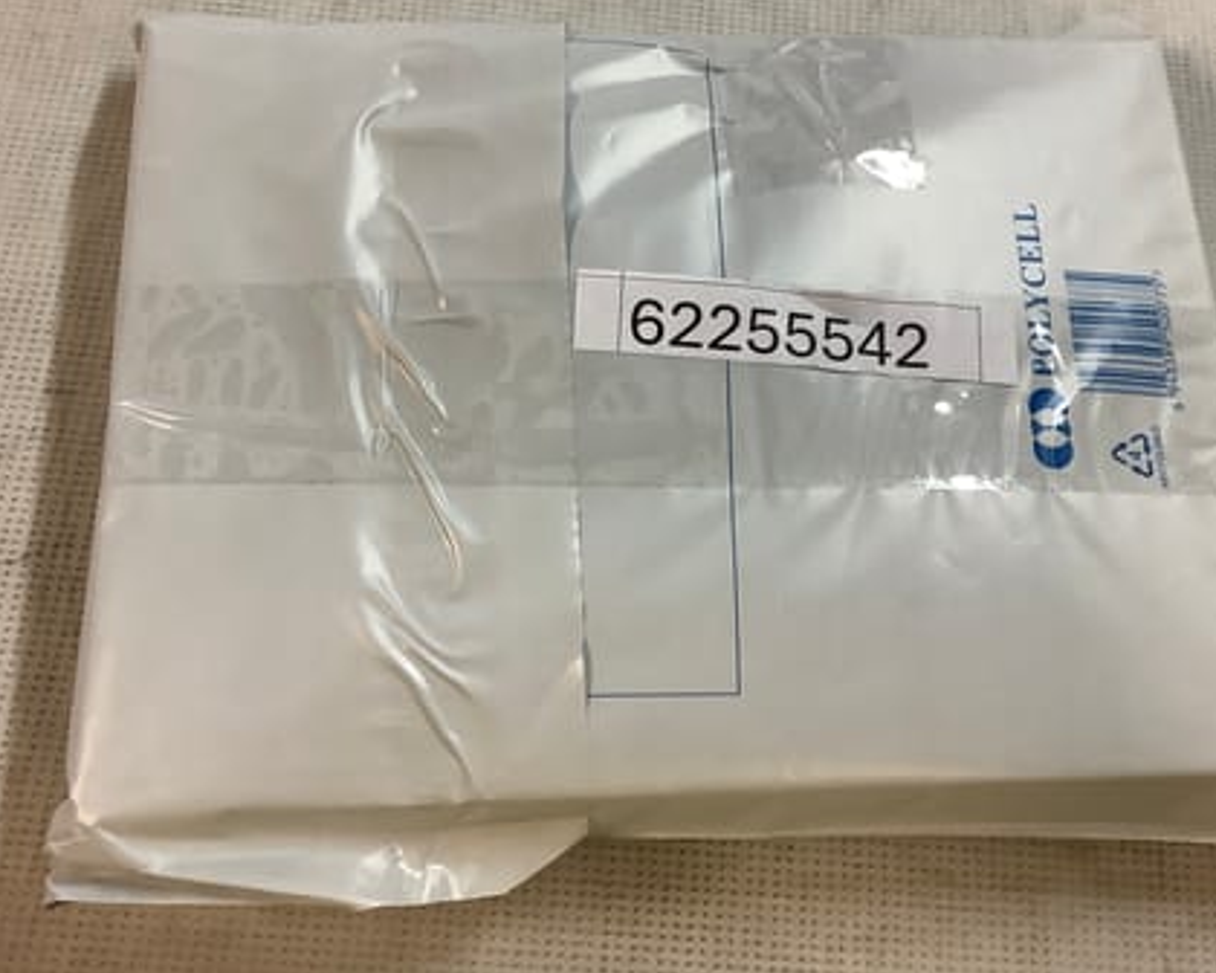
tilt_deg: -68.3
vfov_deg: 41.1
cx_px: 663
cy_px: 439
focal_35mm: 36
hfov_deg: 50.2
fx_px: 1296
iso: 125
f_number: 2.4
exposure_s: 1/50
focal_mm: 3.3
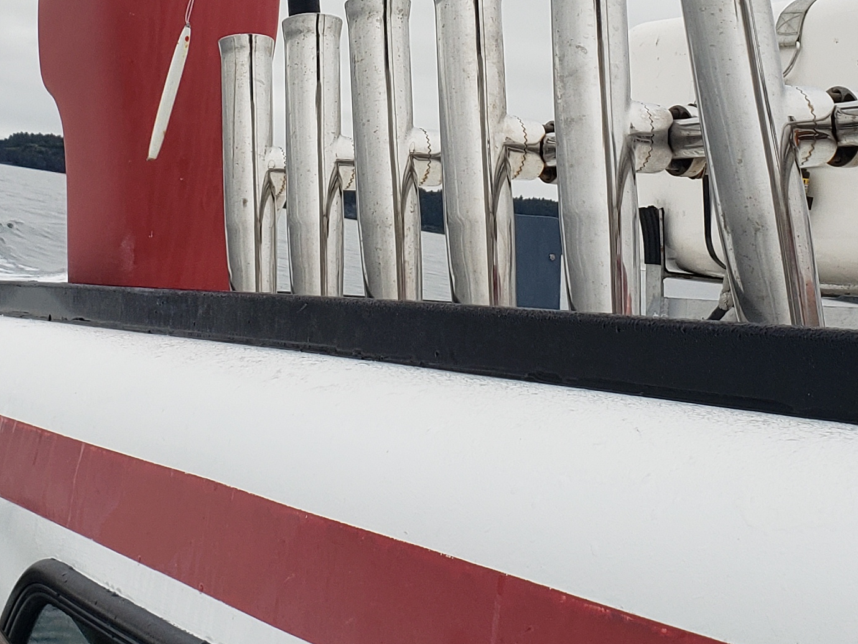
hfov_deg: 25.7
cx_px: 417
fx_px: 1884
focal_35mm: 76
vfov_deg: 18.7
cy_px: -45
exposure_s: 1/120
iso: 50
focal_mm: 4.3
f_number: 2.4
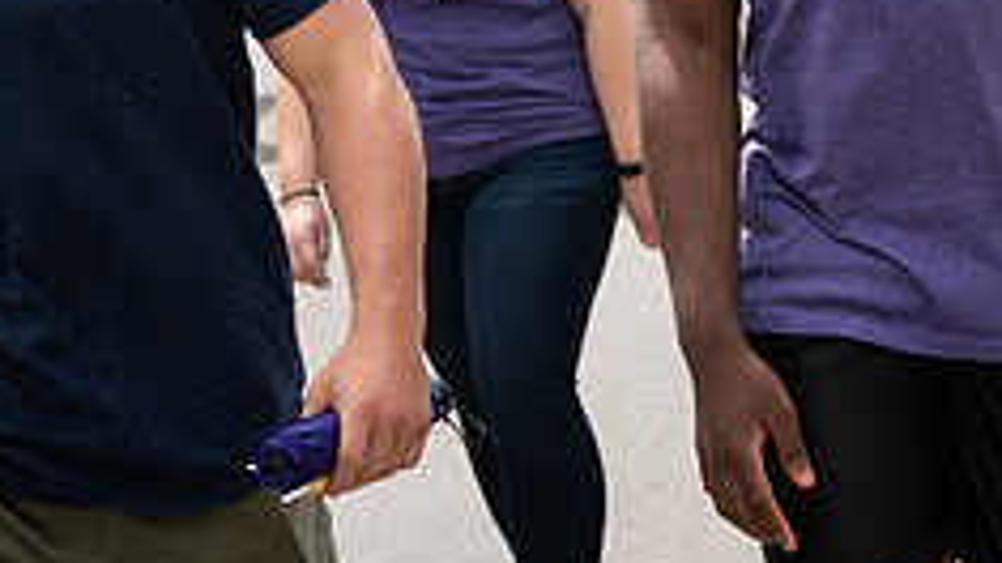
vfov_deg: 8.2
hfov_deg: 14.8
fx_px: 3851
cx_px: 712
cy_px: -228
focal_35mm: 145
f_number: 5.6
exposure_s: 1/640
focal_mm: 56
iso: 250
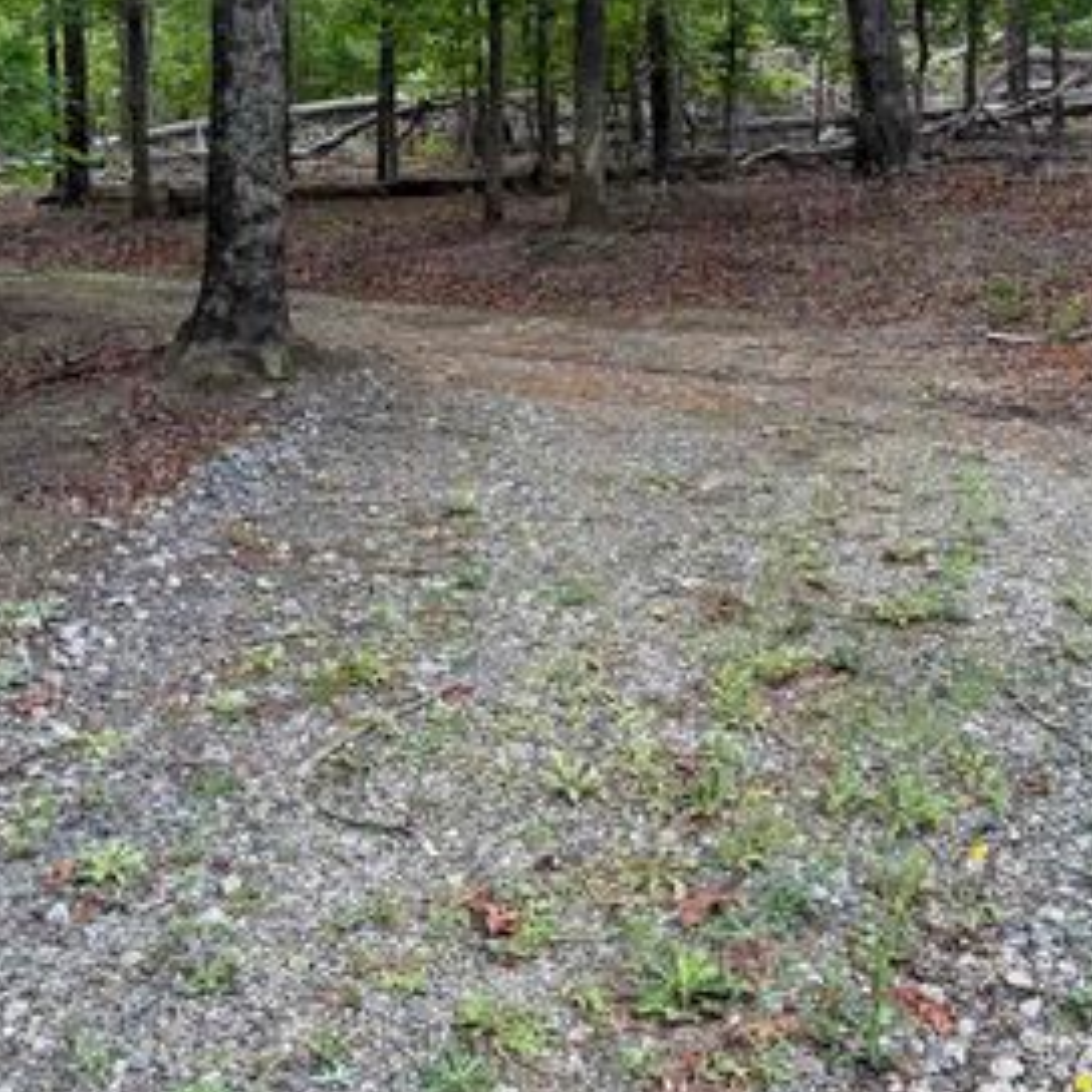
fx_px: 1856
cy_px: 335
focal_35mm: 52
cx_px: 530
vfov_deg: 32.4
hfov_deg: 32.8
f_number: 1.78
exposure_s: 1/617
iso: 100
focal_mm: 6.76
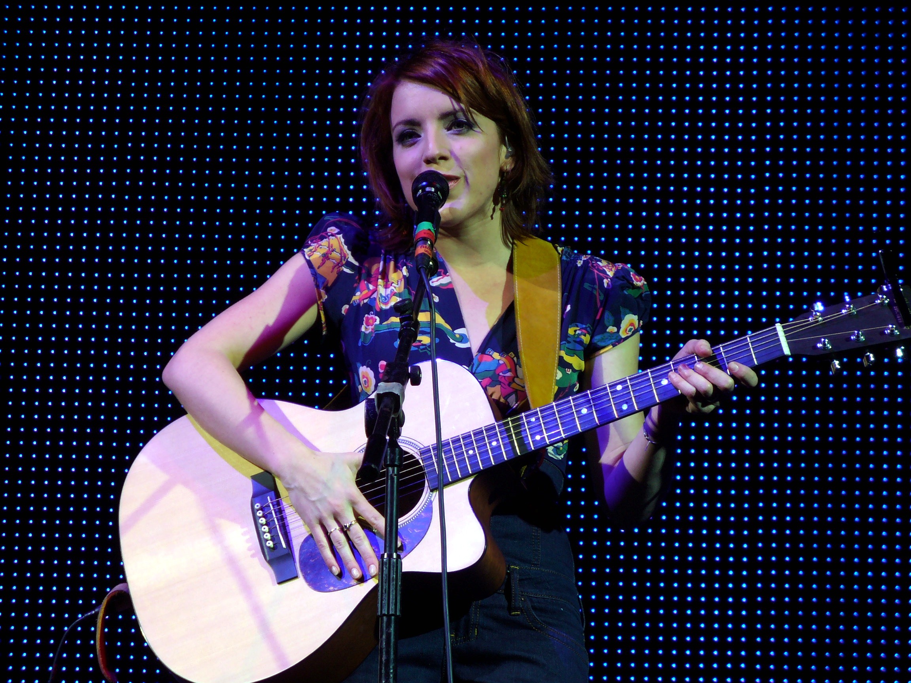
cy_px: 342
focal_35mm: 197
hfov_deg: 10.0
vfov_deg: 7.5
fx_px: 5185
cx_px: 456
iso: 64
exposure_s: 1/30
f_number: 4.4
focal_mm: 32.5
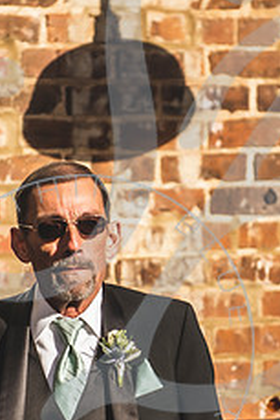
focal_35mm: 373
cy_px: 205
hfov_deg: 3.7
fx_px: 4345
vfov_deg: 5.5
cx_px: 167
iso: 100
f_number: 2.8
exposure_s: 1/2500
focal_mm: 190
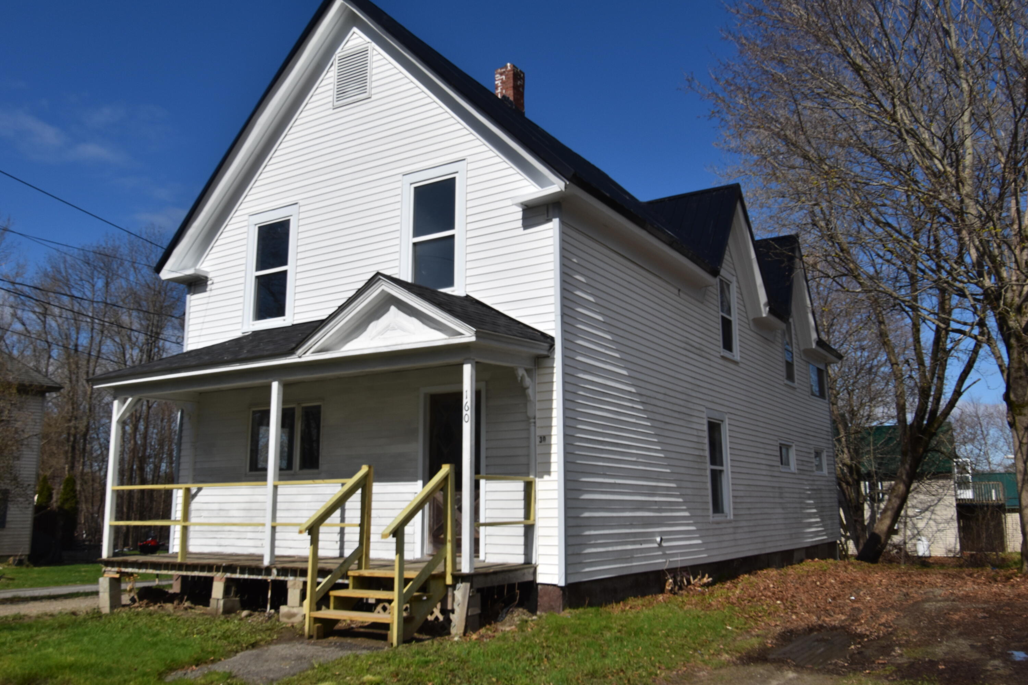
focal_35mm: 30
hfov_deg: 61.9
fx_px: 857
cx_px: 514
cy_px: 342
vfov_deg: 43.6
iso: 200
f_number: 13
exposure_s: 1/640
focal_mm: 20
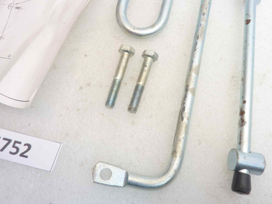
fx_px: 244
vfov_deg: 45.2
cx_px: 165
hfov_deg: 57.8
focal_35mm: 31
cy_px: 82
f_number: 3.3
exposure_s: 1/20
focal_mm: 4.1
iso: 80
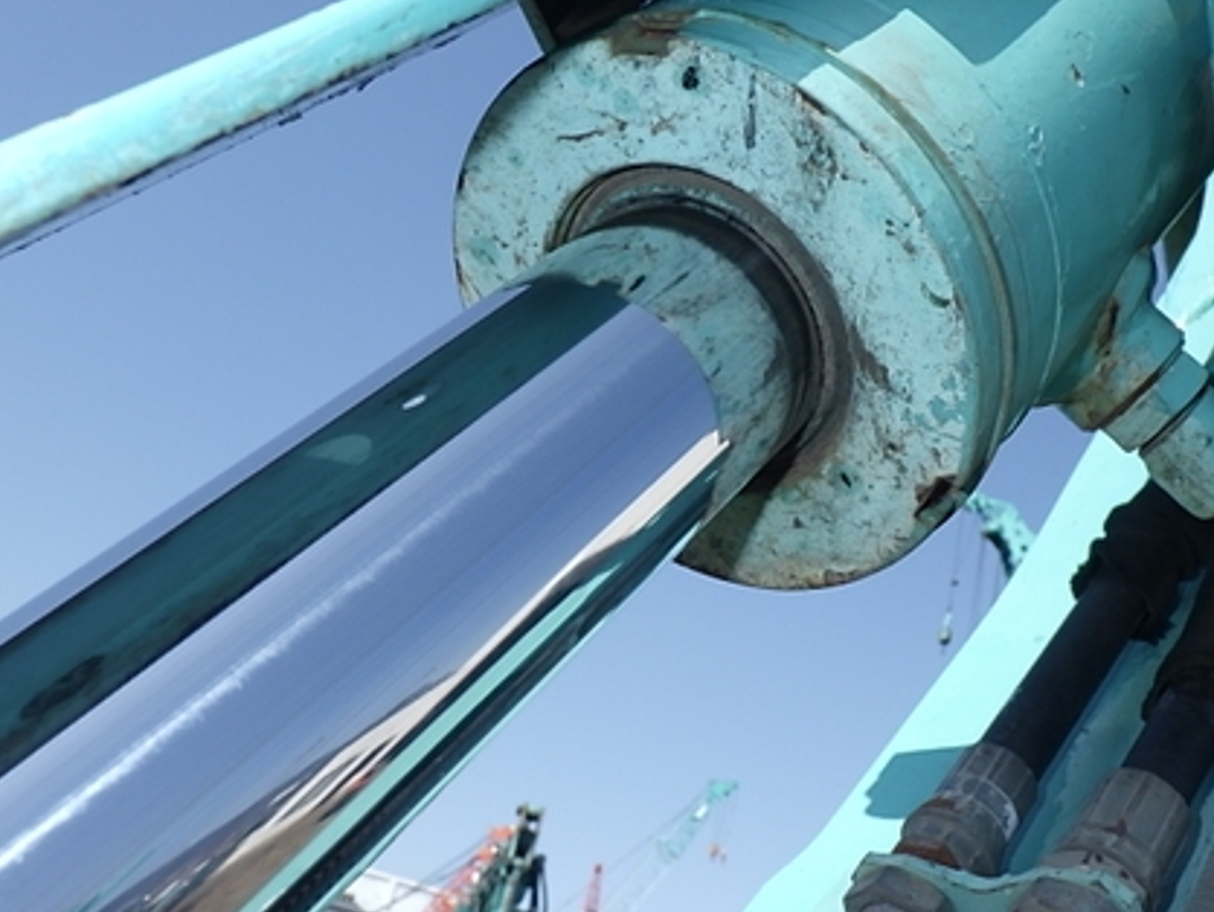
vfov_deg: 36.9
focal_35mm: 39
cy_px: 459
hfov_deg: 47.8
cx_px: 616
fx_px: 1369
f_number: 4.6
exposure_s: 1/640
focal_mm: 6.1
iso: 125
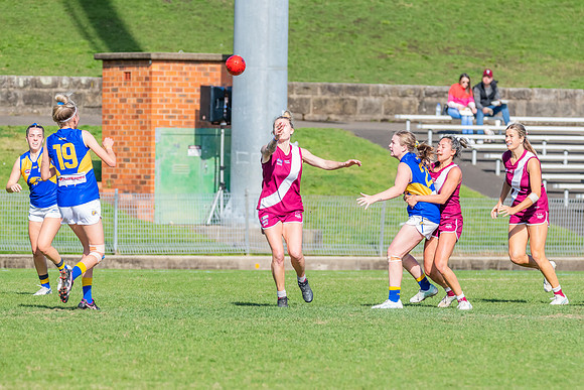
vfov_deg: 3.2
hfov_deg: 4.8
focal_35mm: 430
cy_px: 189
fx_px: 6981
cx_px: 356
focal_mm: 320
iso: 800
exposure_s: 1/1600
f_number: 9
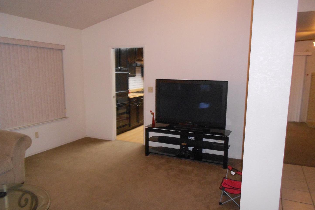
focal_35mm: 28
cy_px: 112
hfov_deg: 65.5
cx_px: 153
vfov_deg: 46.4
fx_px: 245
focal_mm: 4.6
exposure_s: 1/25
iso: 400
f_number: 3.2
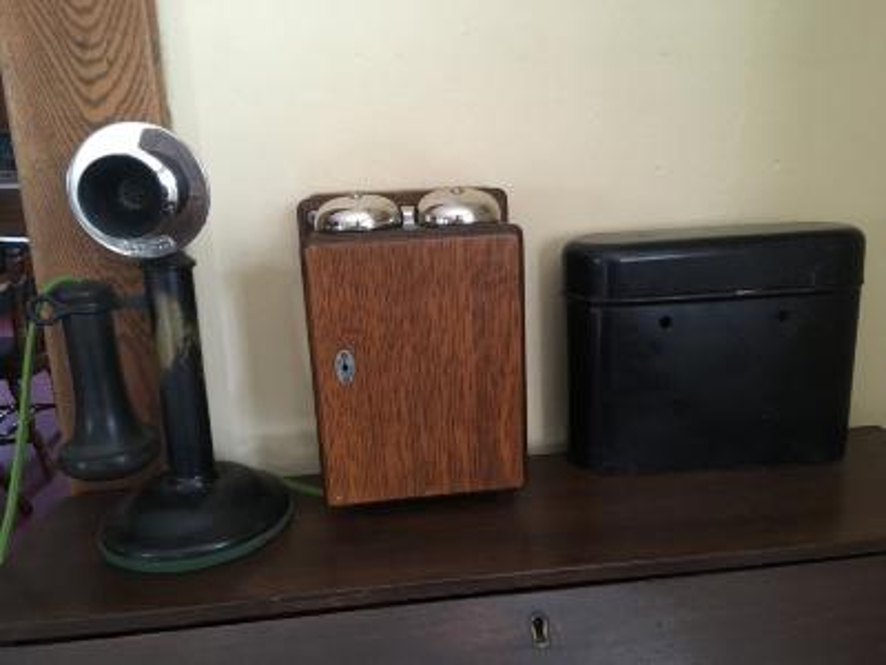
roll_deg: +1.3
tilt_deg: -15.2
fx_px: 742
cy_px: 332
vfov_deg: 48.2
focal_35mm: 29
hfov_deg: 61.7
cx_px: 443
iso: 250
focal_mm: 4.15
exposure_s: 1/15
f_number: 2.2
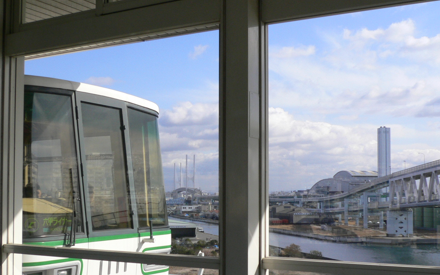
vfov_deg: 27.9
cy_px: 171
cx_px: 217
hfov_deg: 43.5
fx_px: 552
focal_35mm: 46
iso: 80
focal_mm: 5.8
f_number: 5.6
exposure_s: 1/320
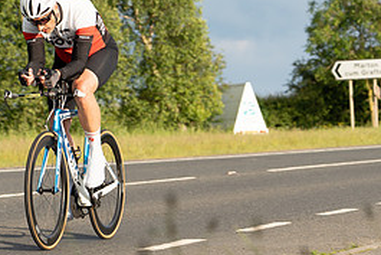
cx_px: 46
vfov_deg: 7.4
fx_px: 1980
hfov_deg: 10.9
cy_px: 116
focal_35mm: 187
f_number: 4
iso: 125
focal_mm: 74
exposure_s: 1/500
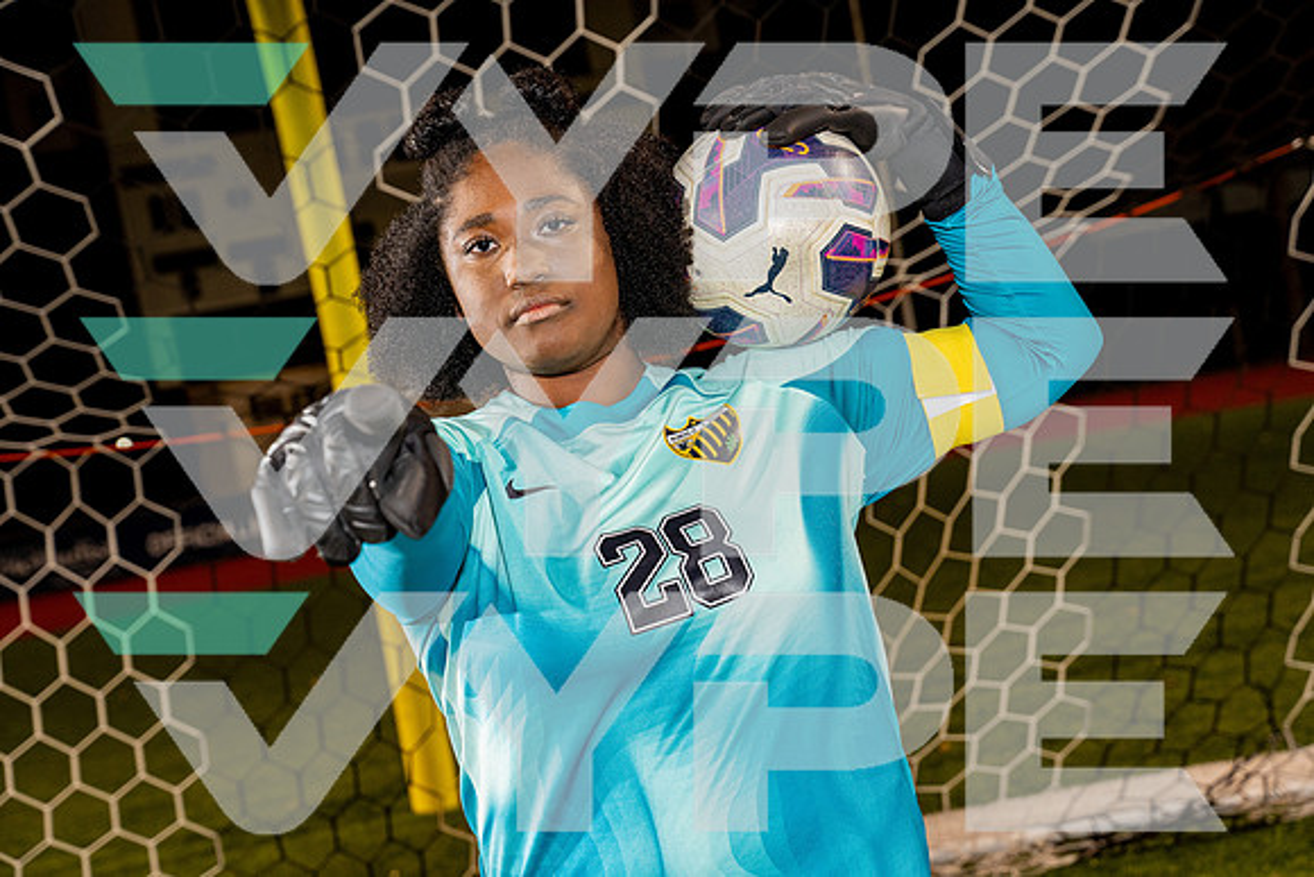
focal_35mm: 70
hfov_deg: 28.8
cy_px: 438
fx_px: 2555
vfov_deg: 19.5
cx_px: 657
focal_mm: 70
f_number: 5.6
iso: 800
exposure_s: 1/250
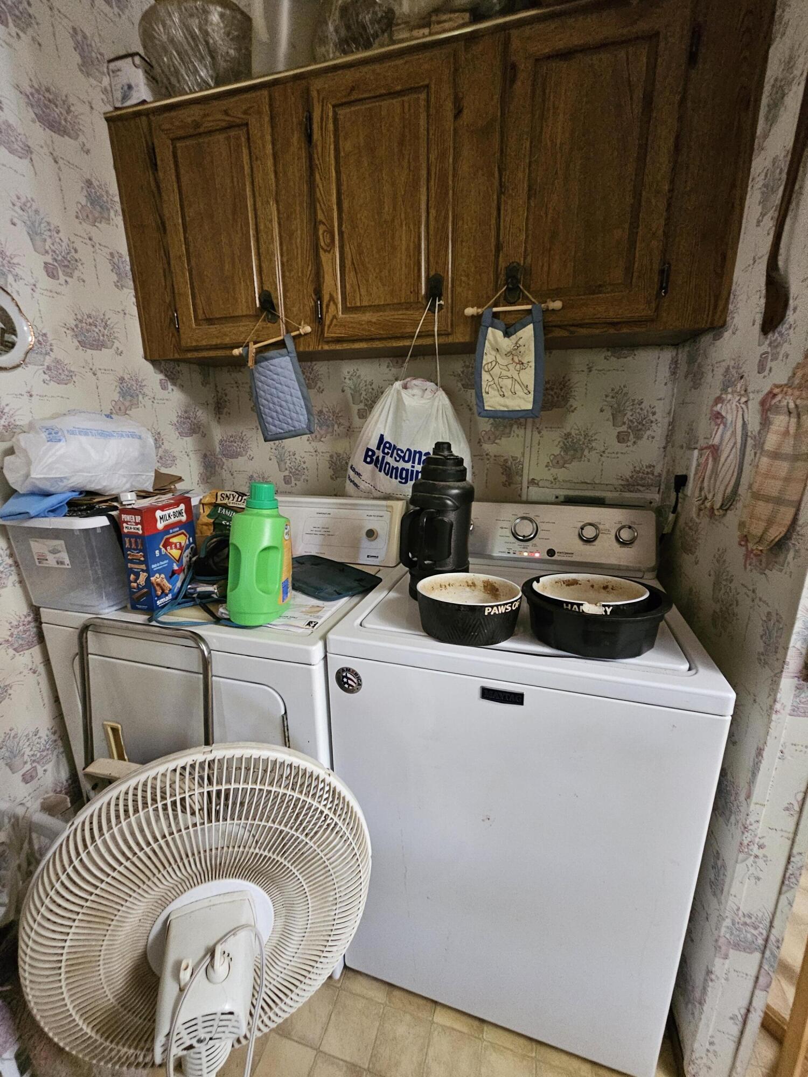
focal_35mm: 13
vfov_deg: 106.2
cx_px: 404
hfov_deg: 89.9
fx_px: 405
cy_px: 538
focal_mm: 2.2
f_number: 2.2
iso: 800
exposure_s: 1/24
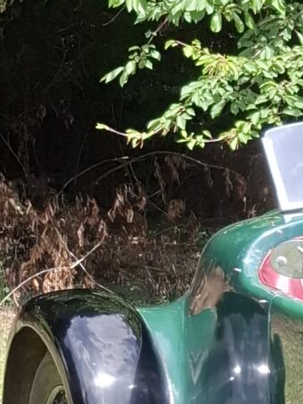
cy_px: 299
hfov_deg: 9.9
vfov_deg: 15.2
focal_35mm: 129
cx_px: 753
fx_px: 1506
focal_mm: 5.54
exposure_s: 1/598
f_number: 1.8
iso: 50
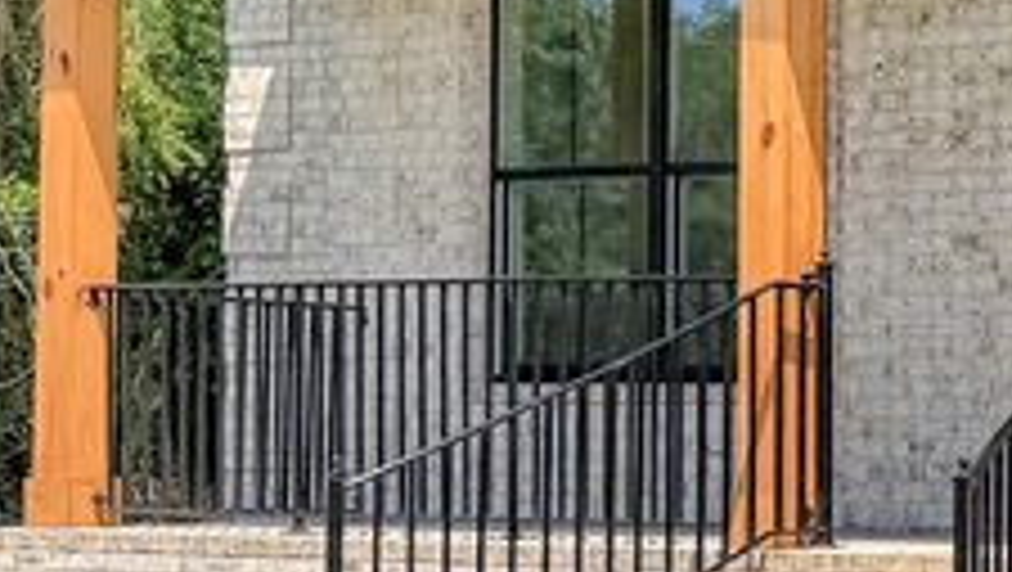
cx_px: 1844
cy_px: 410
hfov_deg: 15.4
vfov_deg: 10.2
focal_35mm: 119
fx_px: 3196
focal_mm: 6.76
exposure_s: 1/4673
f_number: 1.78
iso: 80
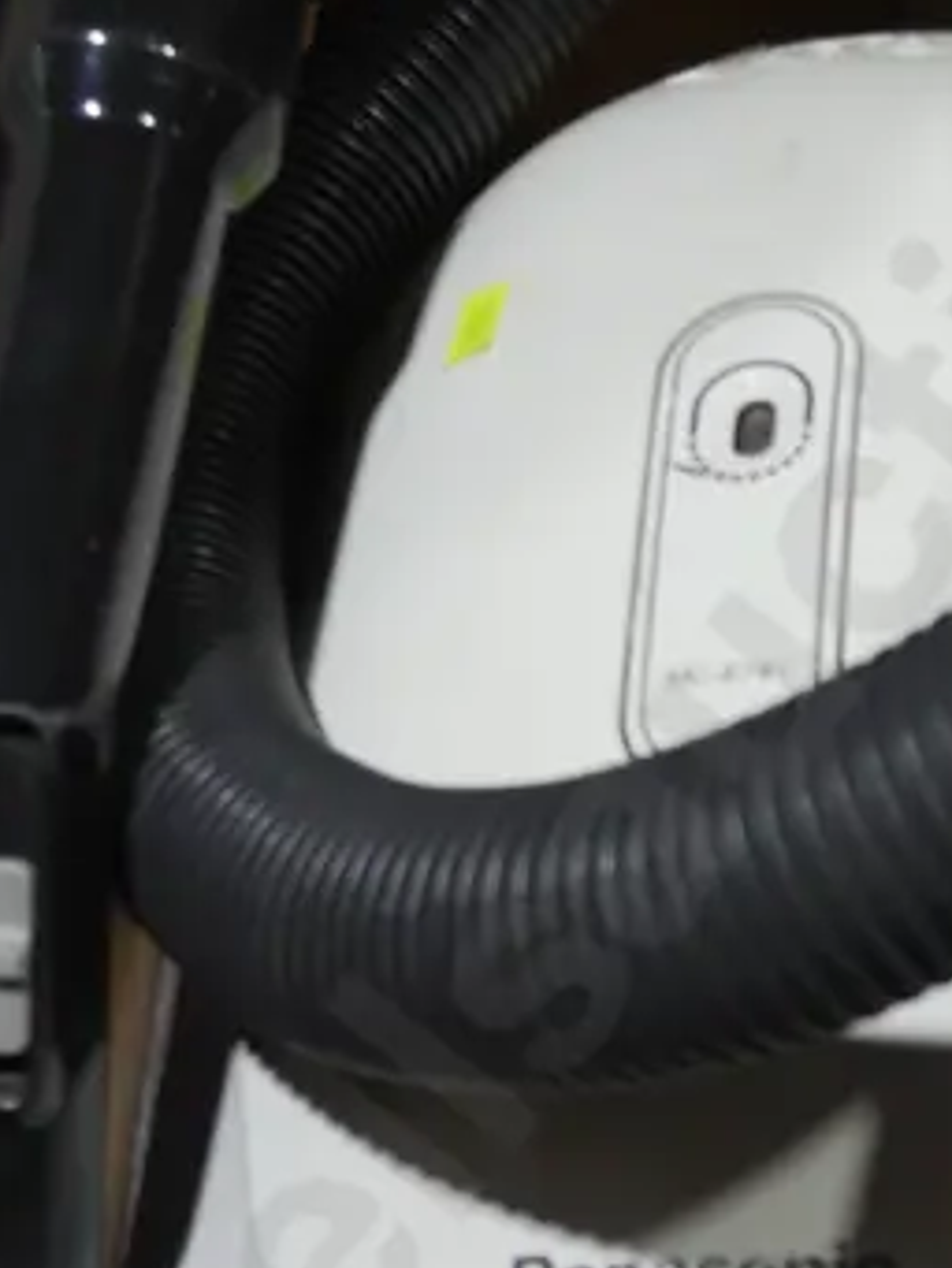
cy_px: 669
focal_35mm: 108
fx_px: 3958
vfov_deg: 18.2
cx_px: 770
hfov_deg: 13.6
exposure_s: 1/100
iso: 200
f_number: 4
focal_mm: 18
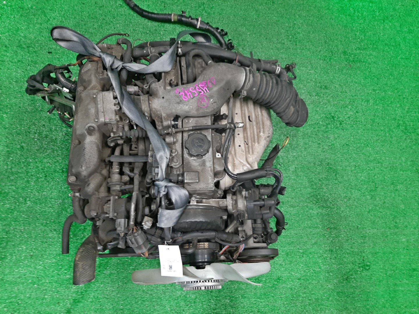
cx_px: 210
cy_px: 157
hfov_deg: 67.3
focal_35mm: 26
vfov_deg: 53.1
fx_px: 315
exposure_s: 1/50
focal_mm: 3.93
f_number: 1.7
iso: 150
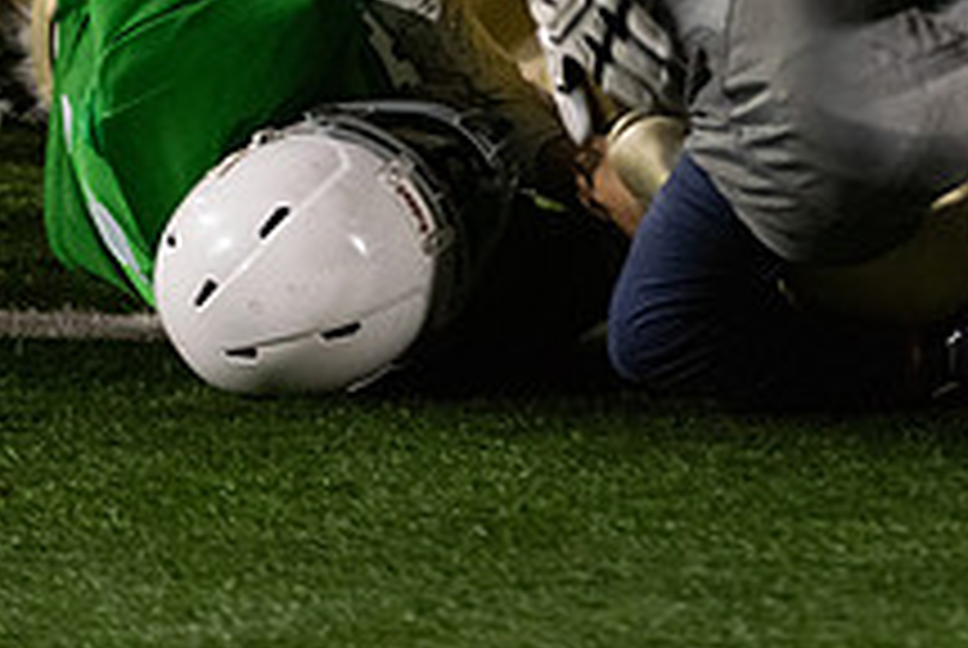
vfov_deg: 2.6
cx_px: 509
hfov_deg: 3.8
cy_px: 29
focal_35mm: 539
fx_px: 14513
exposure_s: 1/500
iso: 5600
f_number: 4
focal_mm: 200
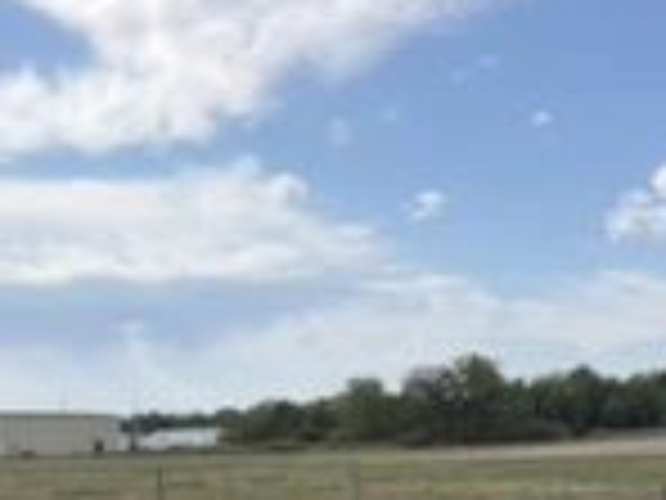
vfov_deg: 21.2
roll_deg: -2.7
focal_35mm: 65
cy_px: 586
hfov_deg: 29.5
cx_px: 468
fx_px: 1251
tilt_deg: -7.2
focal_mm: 6.76
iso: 80
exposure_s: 1/4975
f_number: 1.78
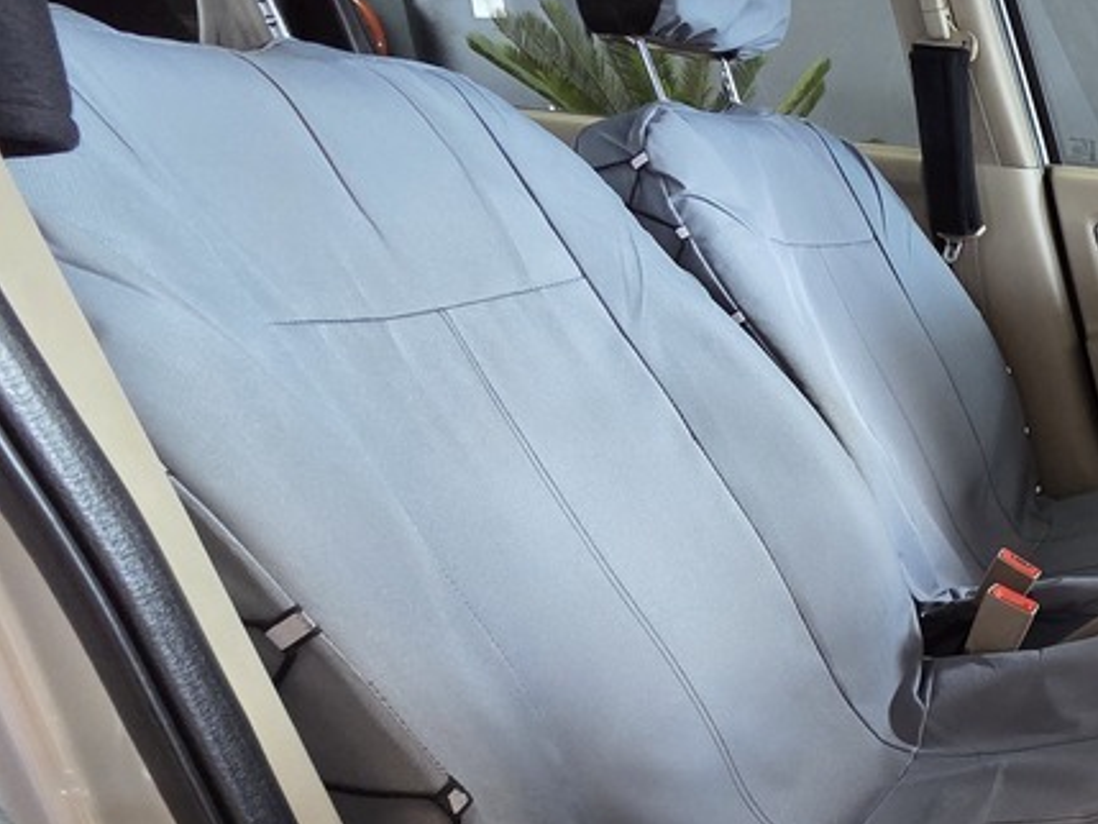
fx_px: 984
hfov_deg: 41.0
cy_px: 563
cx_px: 1308
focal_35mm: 31
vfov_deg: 44.7
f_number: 2.2
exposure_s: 1/50
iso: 500
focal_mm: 2.2
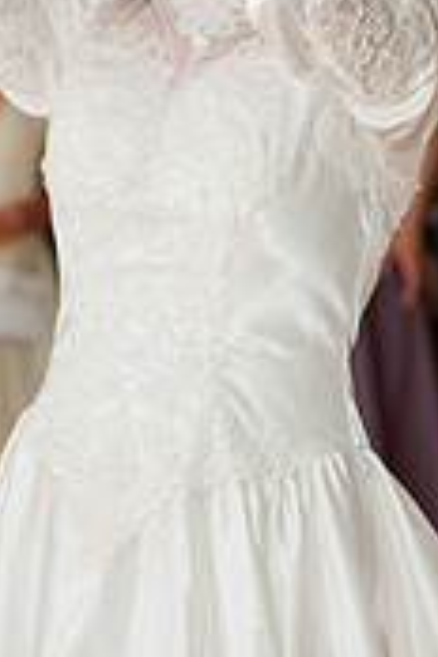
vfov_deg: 15.4
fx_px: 2354
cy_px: -87
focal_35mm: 129
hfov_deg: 10.6
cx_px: 136
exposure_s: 1/250
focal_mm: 50
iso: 500
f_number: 2.5
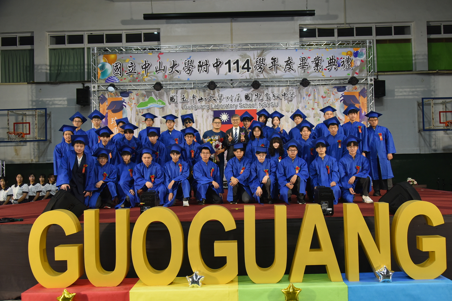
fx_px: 314
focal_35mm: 25
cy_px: 153
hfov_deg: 71.5
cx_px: 231
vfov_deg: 51.3
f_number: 5.6
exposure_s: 1/100
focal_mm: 24
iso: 1600
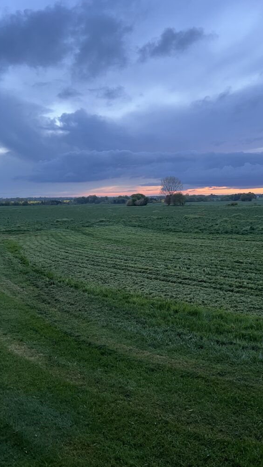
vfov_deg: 66.0
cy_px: 229
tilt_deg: -5.9
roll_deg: +0.4
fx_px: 359
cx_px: 175
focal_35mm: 29
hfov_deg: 39.7
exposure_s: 1/60
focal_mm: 5.7
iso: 250
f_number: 1.5
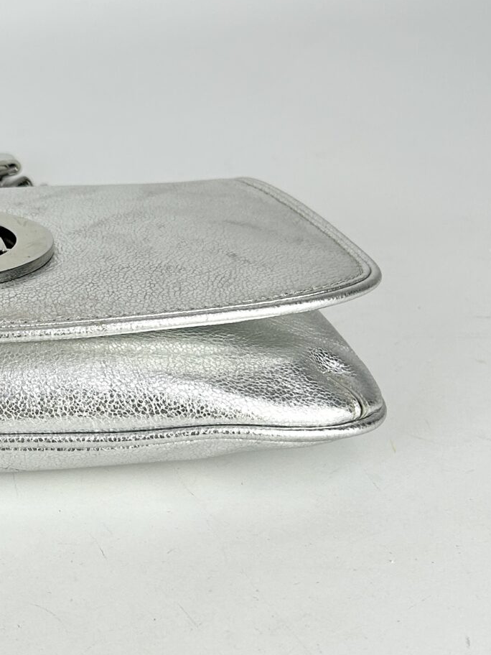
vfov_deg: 26.7
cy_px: 348
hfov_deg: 19.0
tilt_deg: -26.7
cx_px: -109
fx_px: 1381
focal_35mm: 73
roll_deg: +0.9
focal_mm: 5.7
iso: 50
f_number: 1.5
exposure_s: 1/367
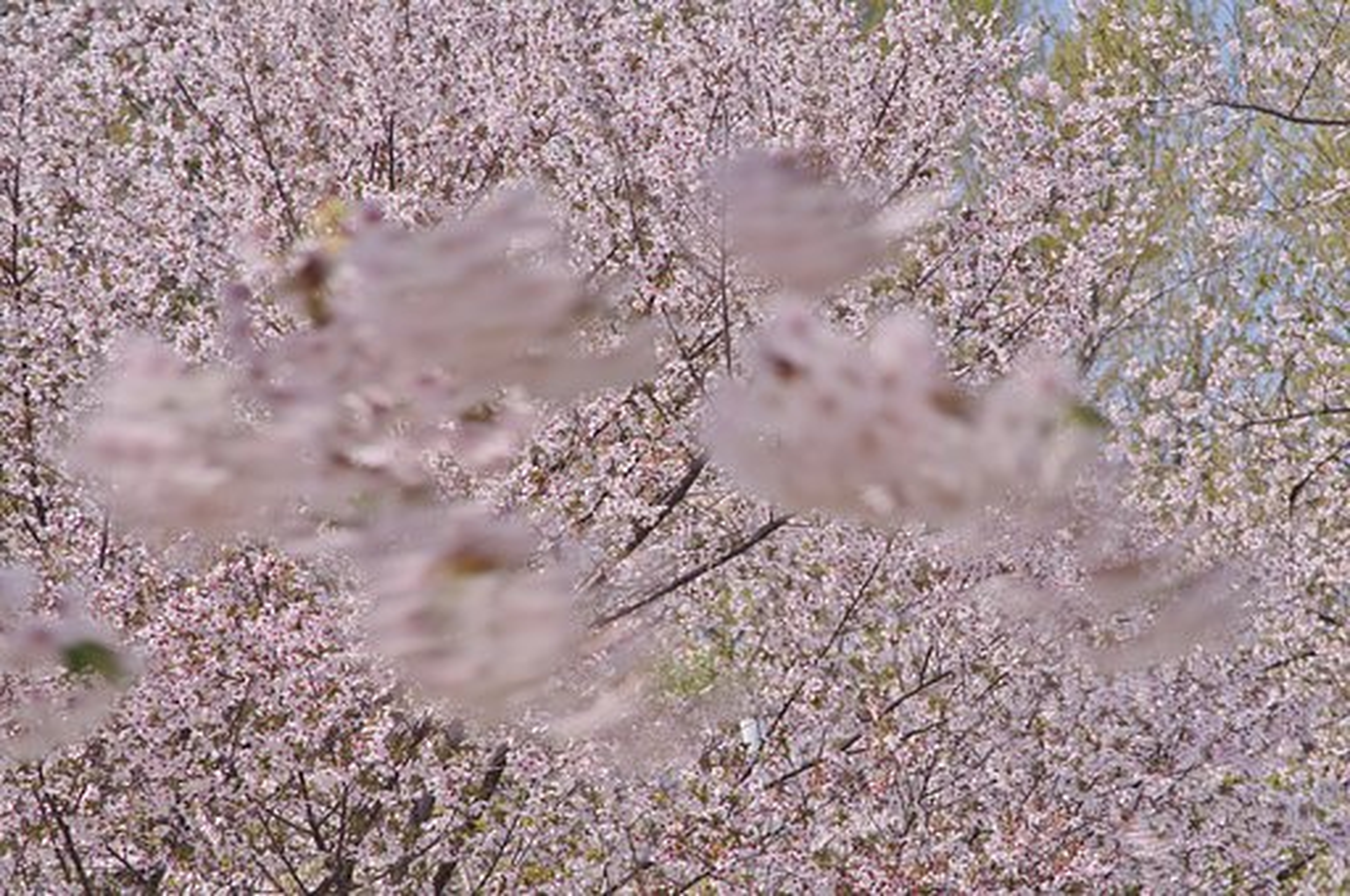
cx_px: 675
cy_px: 448
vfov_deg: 6.8
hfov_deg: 10.2
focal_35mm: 202
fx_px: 7584
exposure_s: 1/4
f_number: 13
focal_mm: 135
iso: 200
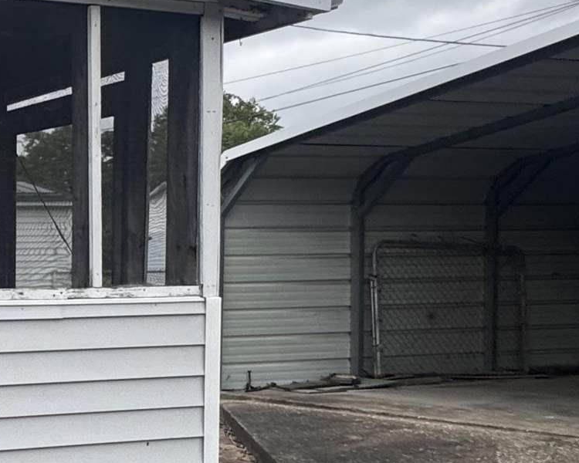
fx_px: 960
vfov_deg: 26.9
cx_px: -444
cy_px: 317
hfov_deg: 22.0
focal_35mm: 56
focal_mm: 2.22
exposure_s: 1/243
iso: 40
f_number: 2.2
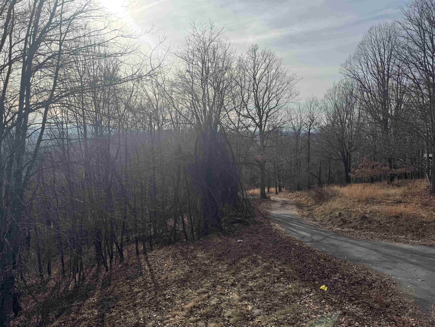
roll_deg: -0.7
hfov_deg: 71.6
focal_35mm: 24
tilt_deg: -6.8
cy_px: 164
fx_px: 302
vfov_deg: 56.8
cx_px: 218
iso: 80
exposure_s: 1/9009
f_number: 1.78
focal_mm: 6.76
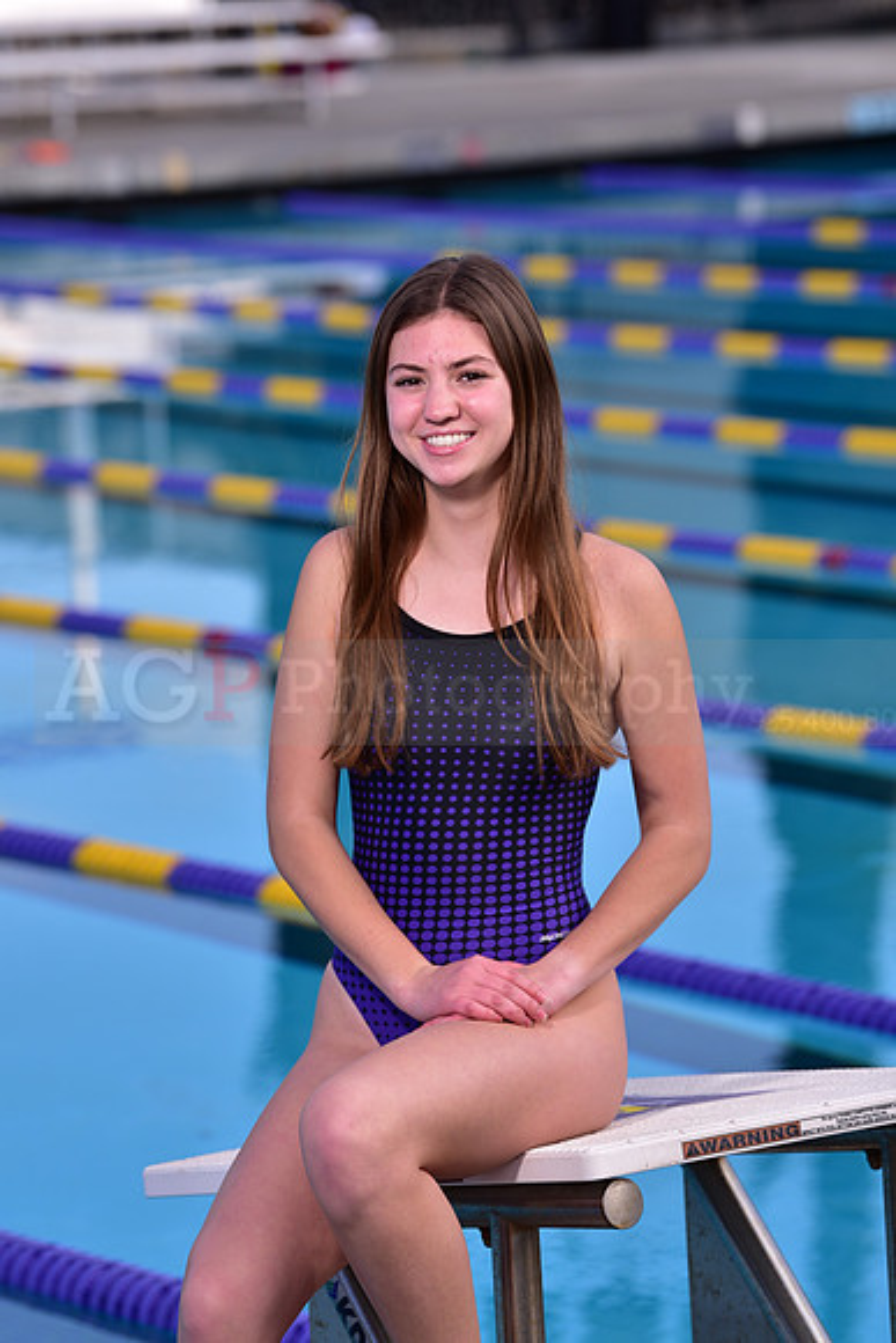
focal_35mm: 165
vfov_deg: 12.4
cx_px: 448
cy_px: 672
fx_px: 6156
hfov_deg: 8.3
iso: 80
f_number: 5.6
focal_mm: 165
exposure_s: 1/250
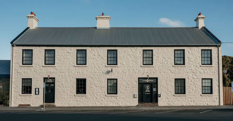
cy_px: 78
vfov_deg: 30.8
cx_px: 117
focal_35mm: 36
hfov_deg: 56.3
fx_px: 218
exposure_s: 1/850
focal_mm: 22.3
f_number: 8
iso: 400
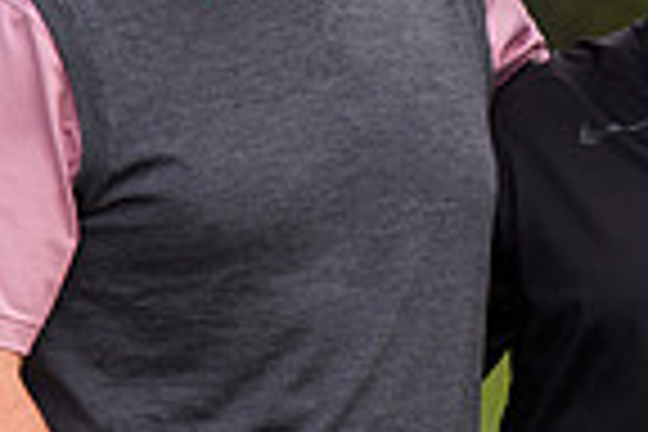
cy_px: 200
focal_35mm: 705
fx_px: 12689
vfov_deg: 2.0
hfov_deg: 2.9
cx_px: 1035
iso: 400
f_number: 8
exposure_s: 1/250
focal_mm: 175
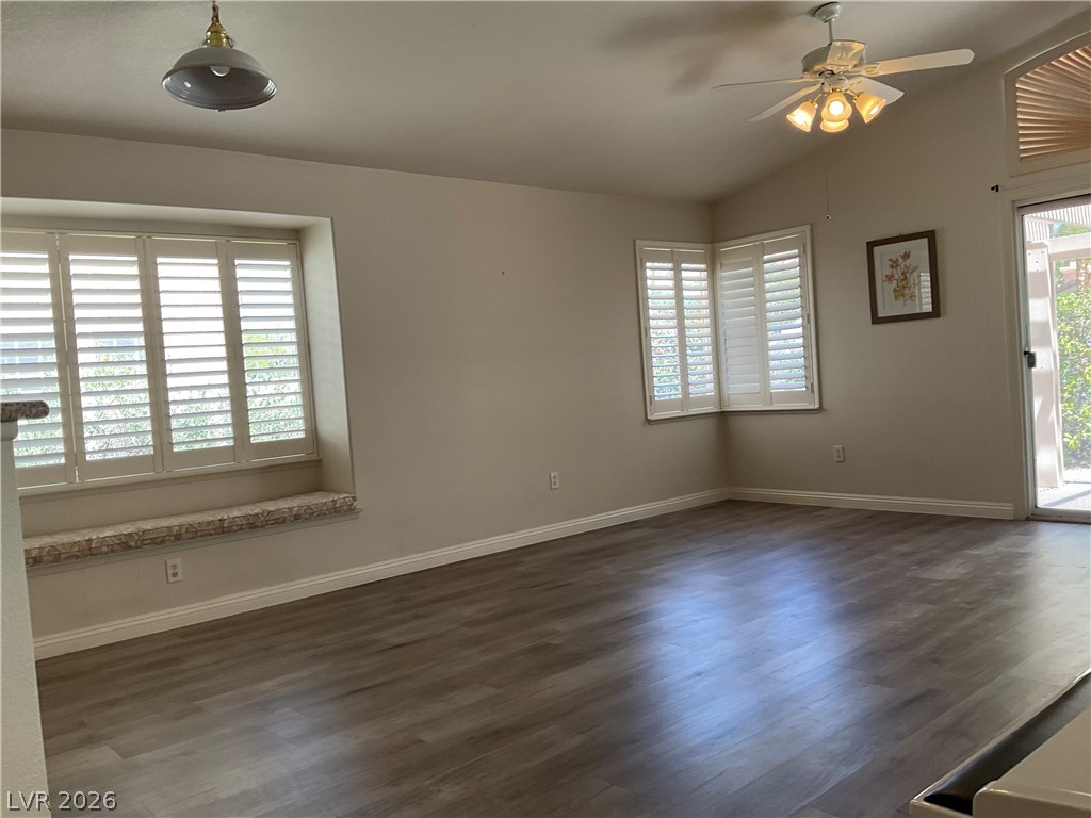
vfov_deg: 48.2
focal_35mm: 29
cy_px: 409
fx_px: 914
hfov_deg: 61.7
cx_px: 546
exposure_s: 1/120
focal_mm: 3
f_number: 1.8
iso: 32
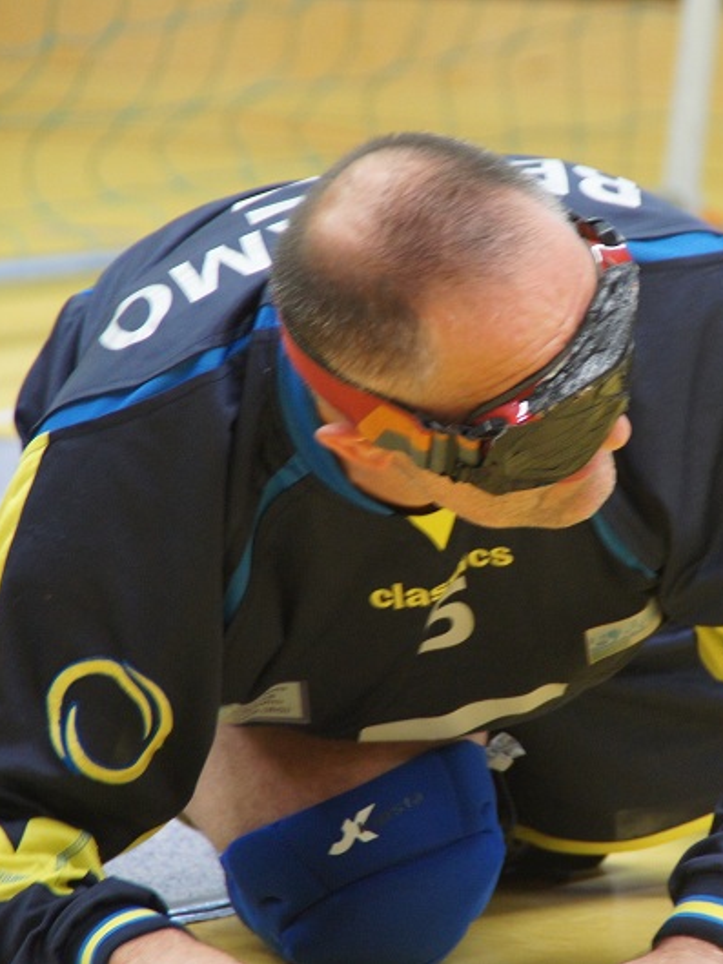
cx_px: 574
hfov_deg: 3.4
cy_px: 483
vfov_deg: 4.5
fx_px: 12137
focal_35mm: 436
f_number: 6.3
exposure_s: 1/15
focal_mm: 200
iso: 1600
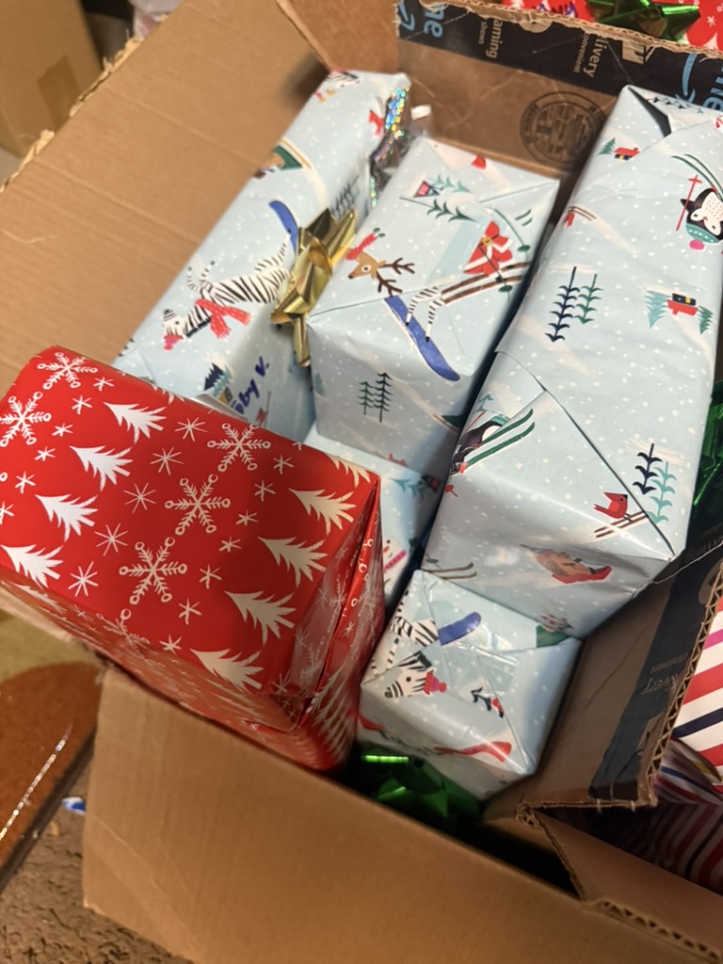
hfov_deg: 56.8
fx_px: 668
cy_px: 482
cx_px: 362
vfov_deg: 71.6
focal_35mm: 24
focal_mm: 6.76
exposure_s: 1/60
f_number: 1.78
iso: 500
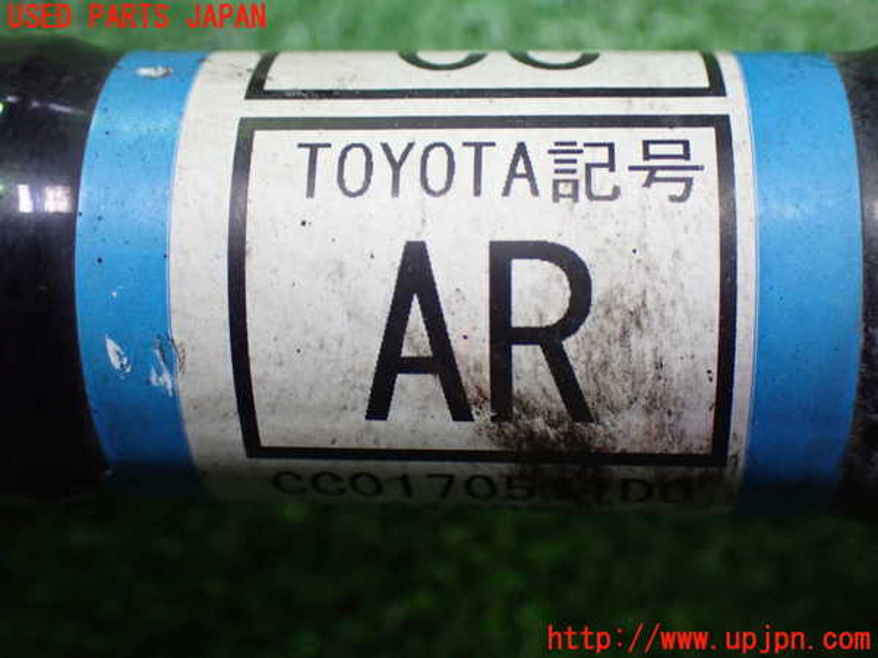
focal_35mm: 50
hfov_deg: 38.2
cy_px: 329
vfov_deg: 29.1
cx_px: 439
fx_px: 1268
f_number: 3.2
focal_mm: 9.01
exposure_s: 1/50
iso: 800
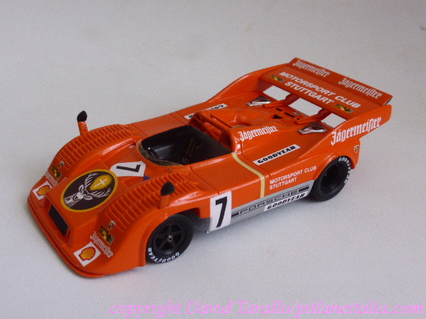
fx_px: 529
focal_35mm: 43
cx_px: 213
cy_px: 160
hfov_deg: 43.9
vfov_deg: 33.6
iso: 400
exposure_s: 1/50
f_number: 3.9
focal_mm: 7.4
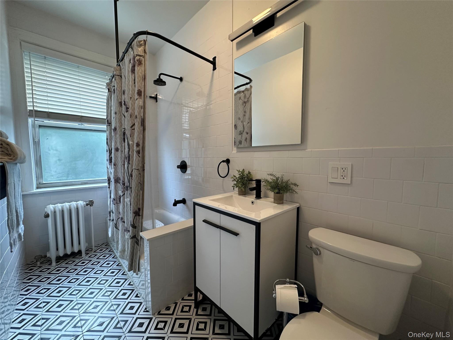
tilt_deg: -3.7
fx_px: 183
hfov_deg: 102.1
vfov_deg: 85.7
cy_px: 170
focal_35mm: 14
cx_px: 226
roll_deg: +0.2
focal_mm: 2.22
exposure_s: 1/60
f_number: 2.2
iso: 160
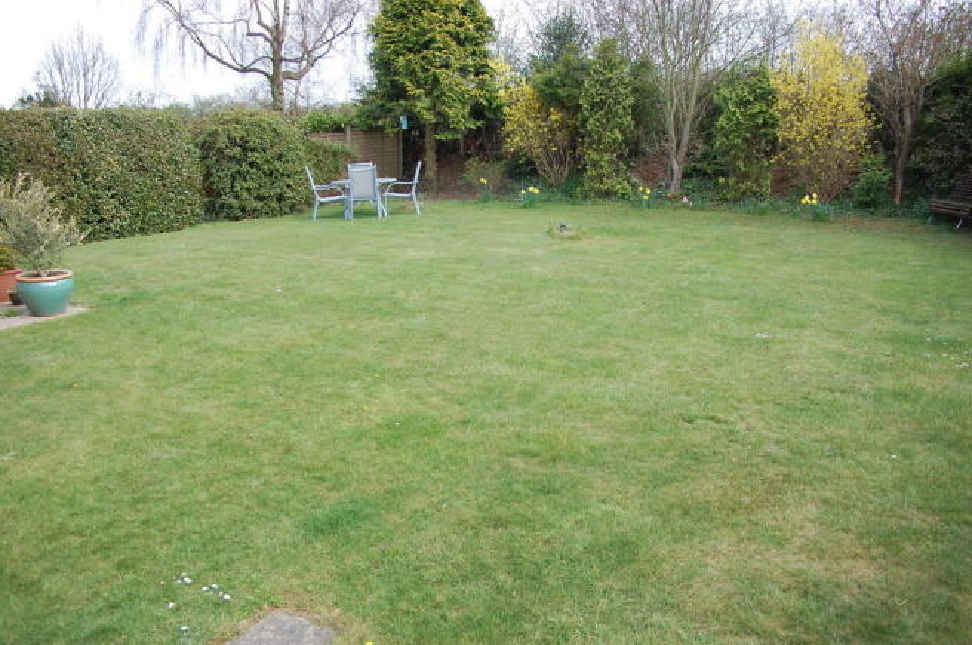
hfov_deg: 67.5
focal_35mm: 27
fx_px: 728
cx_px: 486
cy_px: 322
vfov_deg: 47.8
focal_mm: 18
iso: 200
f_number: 6.3
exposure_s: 1/160
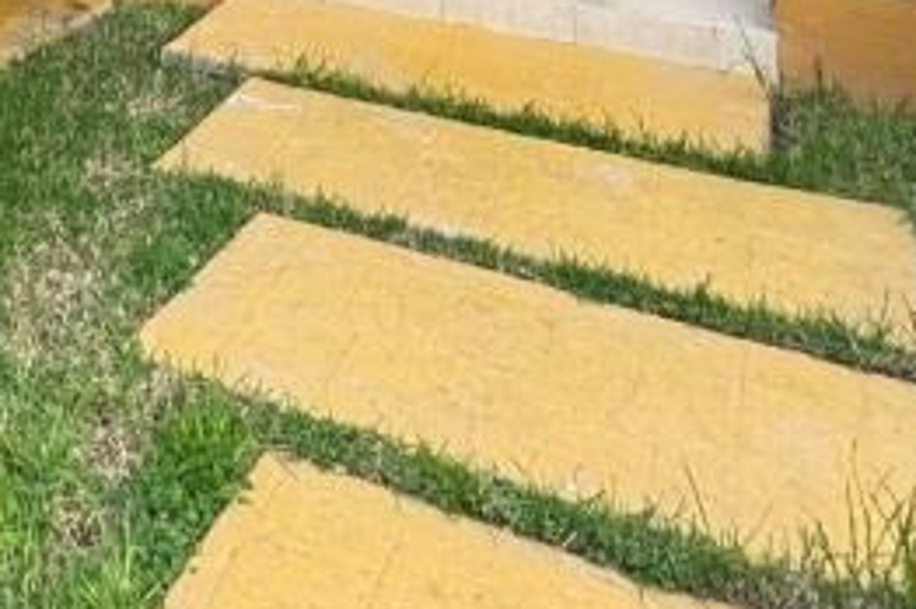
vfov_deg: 16.4
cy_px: -686
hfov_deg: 32.2
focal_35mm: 57
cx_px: -10
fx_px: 1449
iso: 80
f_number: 2.2
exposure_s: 1/99
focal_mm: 2.22
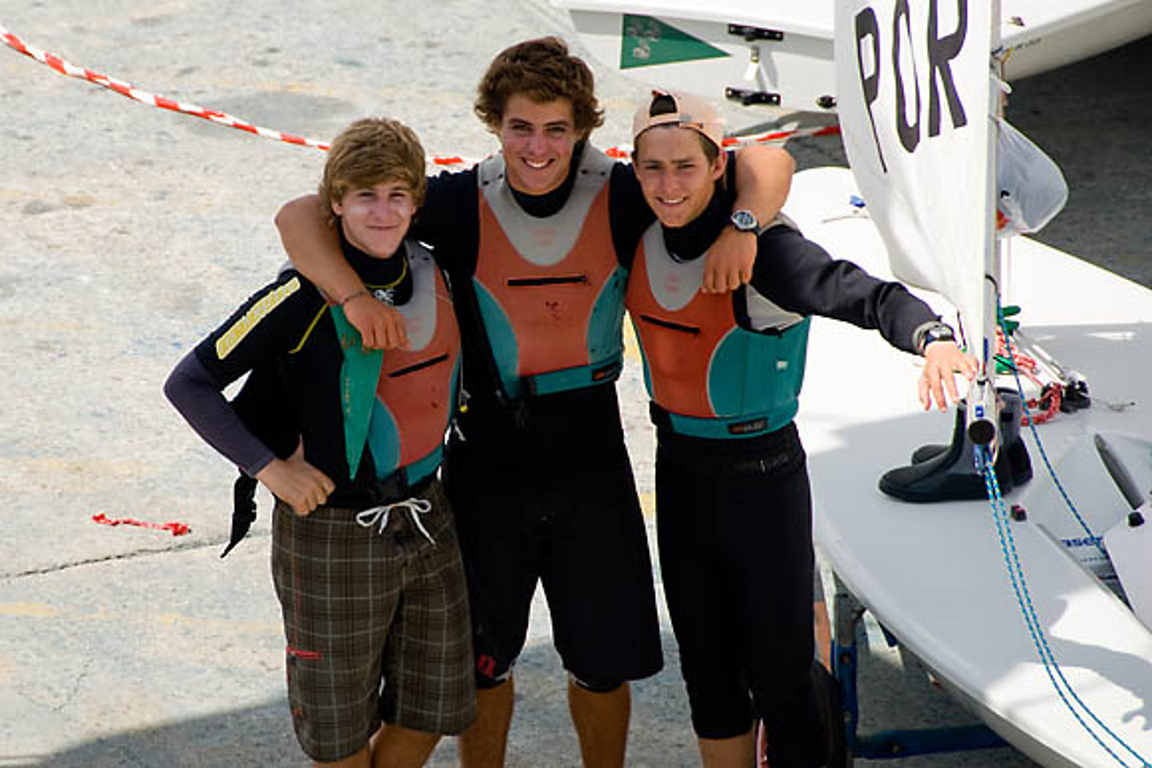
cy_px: 384
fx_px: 9602
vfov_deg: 4.6
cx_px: 576
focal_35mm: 300
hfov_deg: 6.9
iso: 100
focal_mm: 200
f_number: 9
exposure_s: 1/320
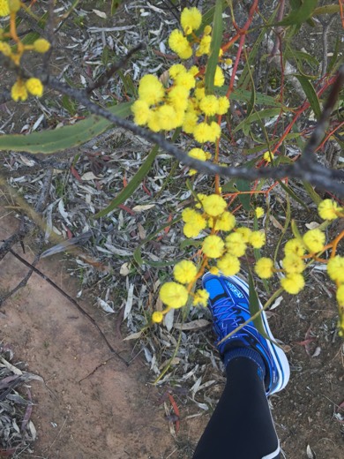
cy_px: 230
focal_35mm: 29
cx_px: 172
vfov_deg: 61.7
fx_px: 384
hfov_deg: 48.2
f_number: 2.2
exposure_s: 1/40
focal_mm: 4.15
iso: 32
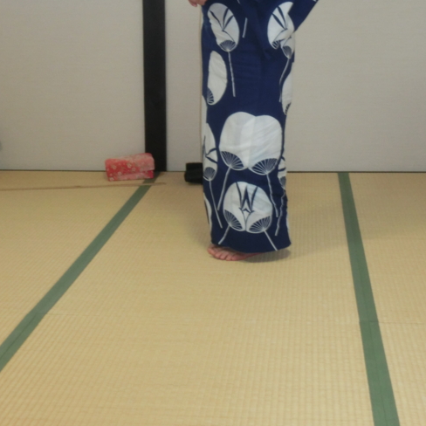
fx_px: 808
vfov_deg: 28.9
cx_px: 249
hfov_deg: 29.5
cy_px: 86
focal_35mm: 58
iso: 400
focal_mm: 7.15
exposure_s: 1/25
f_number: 4
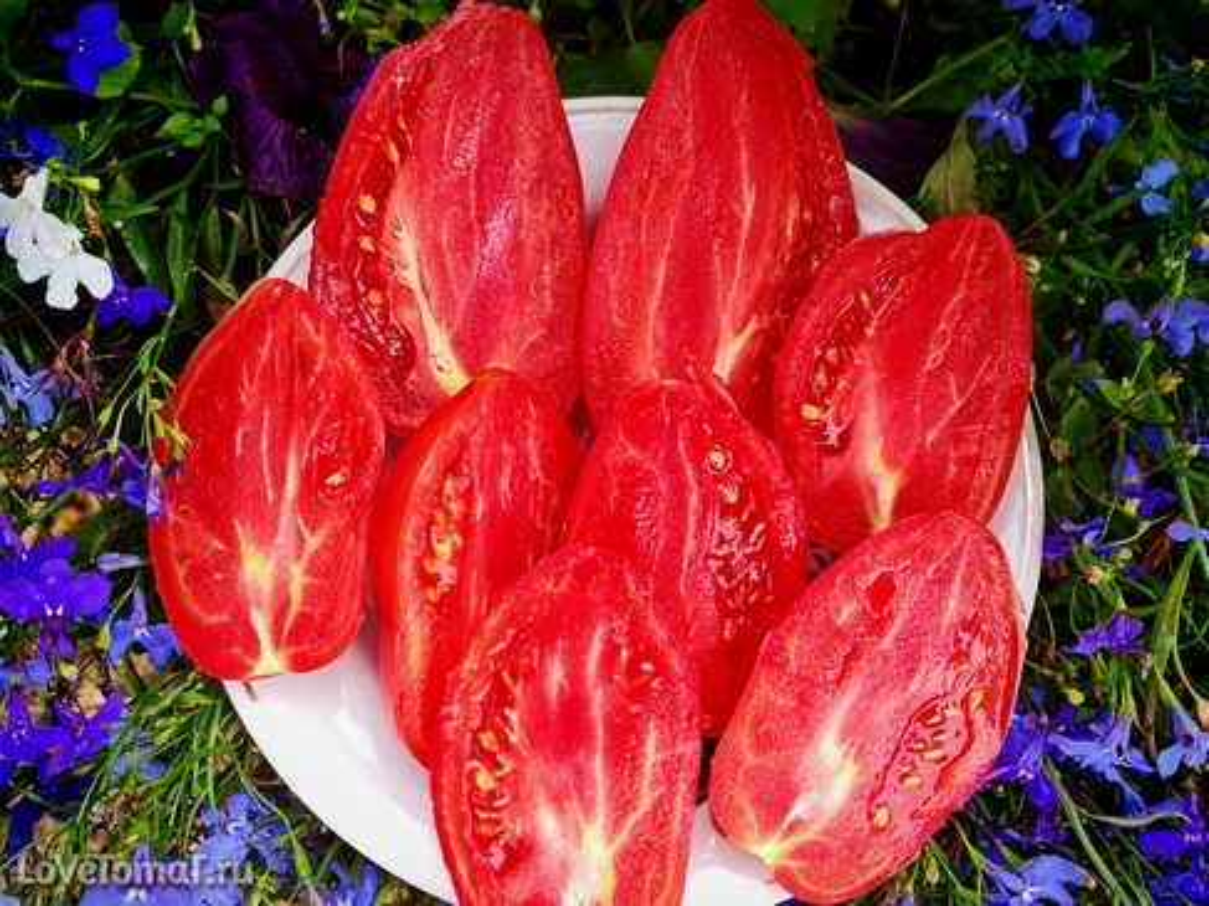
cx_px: 604
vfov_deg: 42.9
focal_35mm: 33
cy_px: 453
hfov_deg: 55.4
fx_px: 1152
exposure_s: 1/110
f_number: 2
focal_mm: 6.83
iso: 50
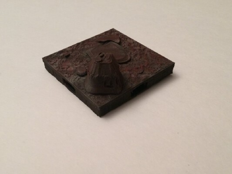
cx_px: 116
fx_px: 194
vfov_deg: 48.2
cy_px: 87
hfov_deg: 61.6
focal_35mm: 29
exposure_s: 1/30
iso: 160
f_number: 2.2
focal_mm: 4.15
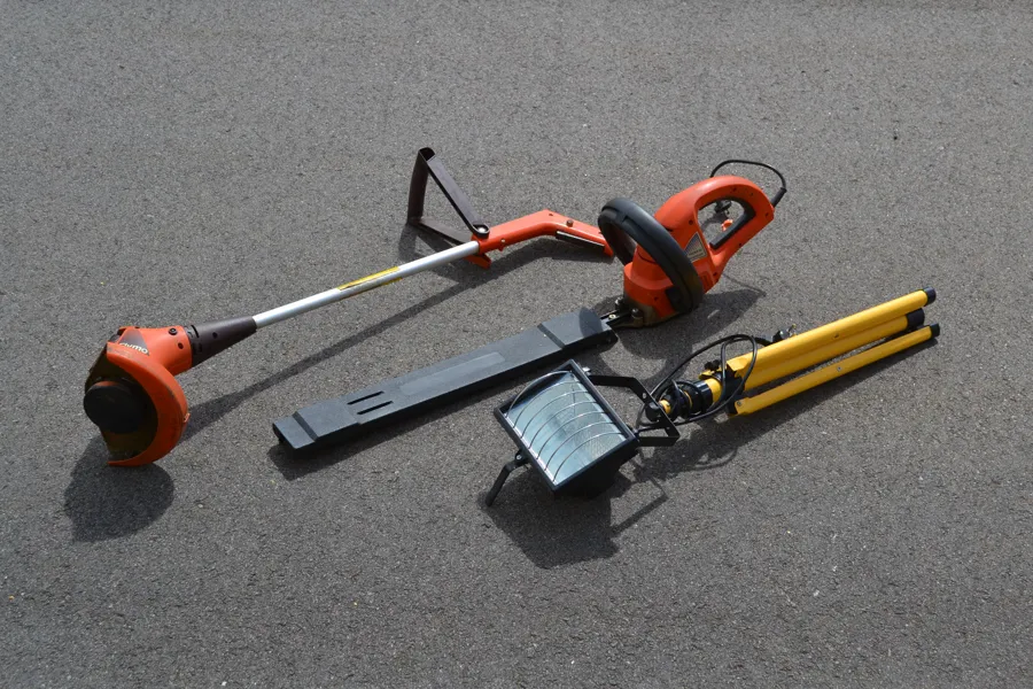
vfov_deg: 28.1
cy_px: 344
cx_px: 516
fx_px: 1377
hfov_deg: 41.1
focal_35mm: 48
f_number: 8
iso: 100
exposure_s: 1/250
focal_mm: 32
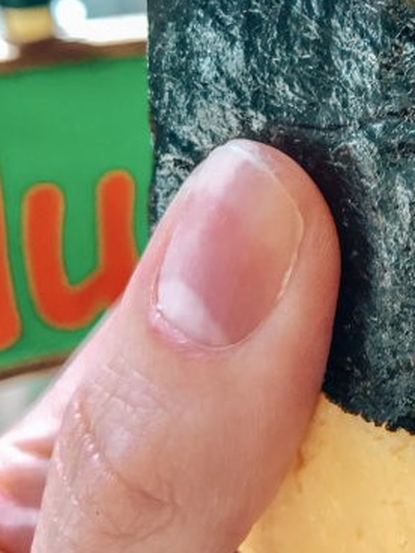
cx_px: 504
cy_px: 89
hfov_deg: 17.9
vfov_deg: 24.5
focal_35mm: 78
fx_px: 1247
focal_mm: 3.99
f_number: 1.8
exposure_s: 1/60
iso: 20
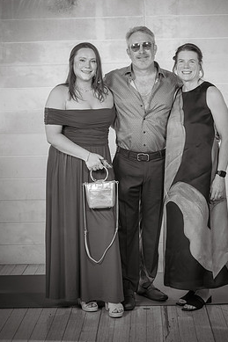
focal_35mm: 81
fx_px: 770
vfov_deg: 25.1
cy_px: 149
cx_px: 123
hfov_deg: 16.8
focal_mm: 70
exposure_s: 1/250
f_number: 5
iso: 100
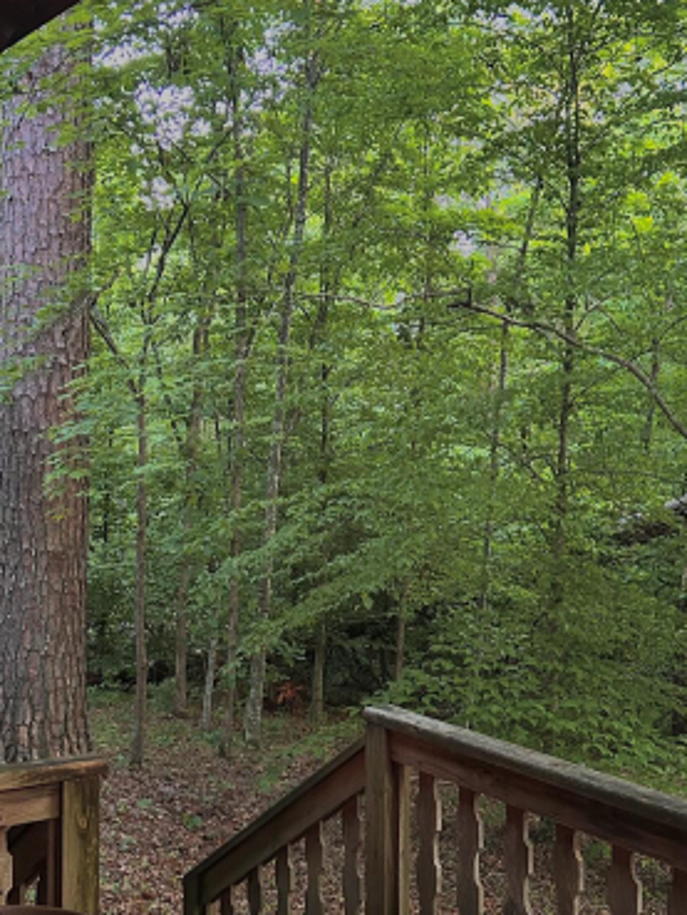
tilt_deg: -3.4
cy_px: 512
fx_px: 1243
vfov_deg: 40.4
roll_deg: +0.0
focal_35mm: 47
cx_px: 322
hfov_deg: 30.9
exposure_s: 1/60
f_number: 1.5
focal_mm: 5.7
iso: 400
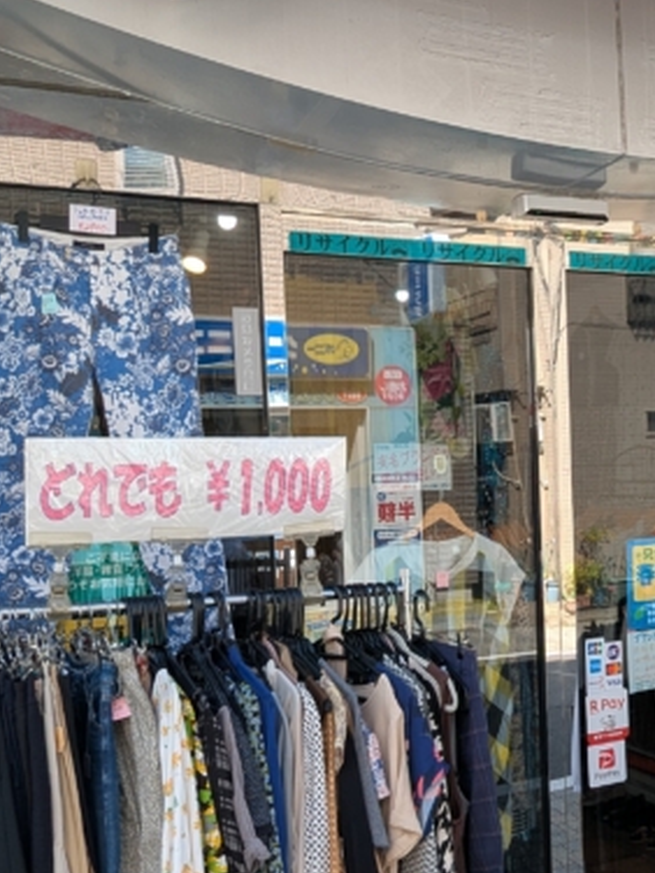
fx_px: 1034
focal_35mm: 41
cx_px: 473
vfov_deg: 45.6
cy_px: 518
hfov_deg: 34.6
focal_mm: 2.35
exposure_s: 1/373
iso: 44
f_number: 2.2
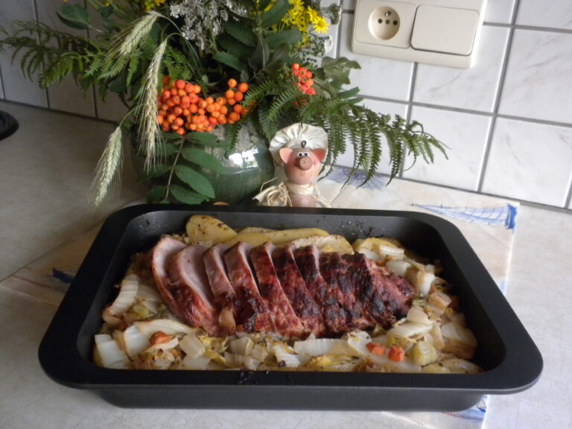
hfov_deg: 50.1
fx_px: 611
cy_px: 214
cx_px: 286
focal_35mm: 37
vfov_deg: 38.7
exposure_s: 1/56.3
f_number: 3.5
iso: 400
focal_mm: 6.6
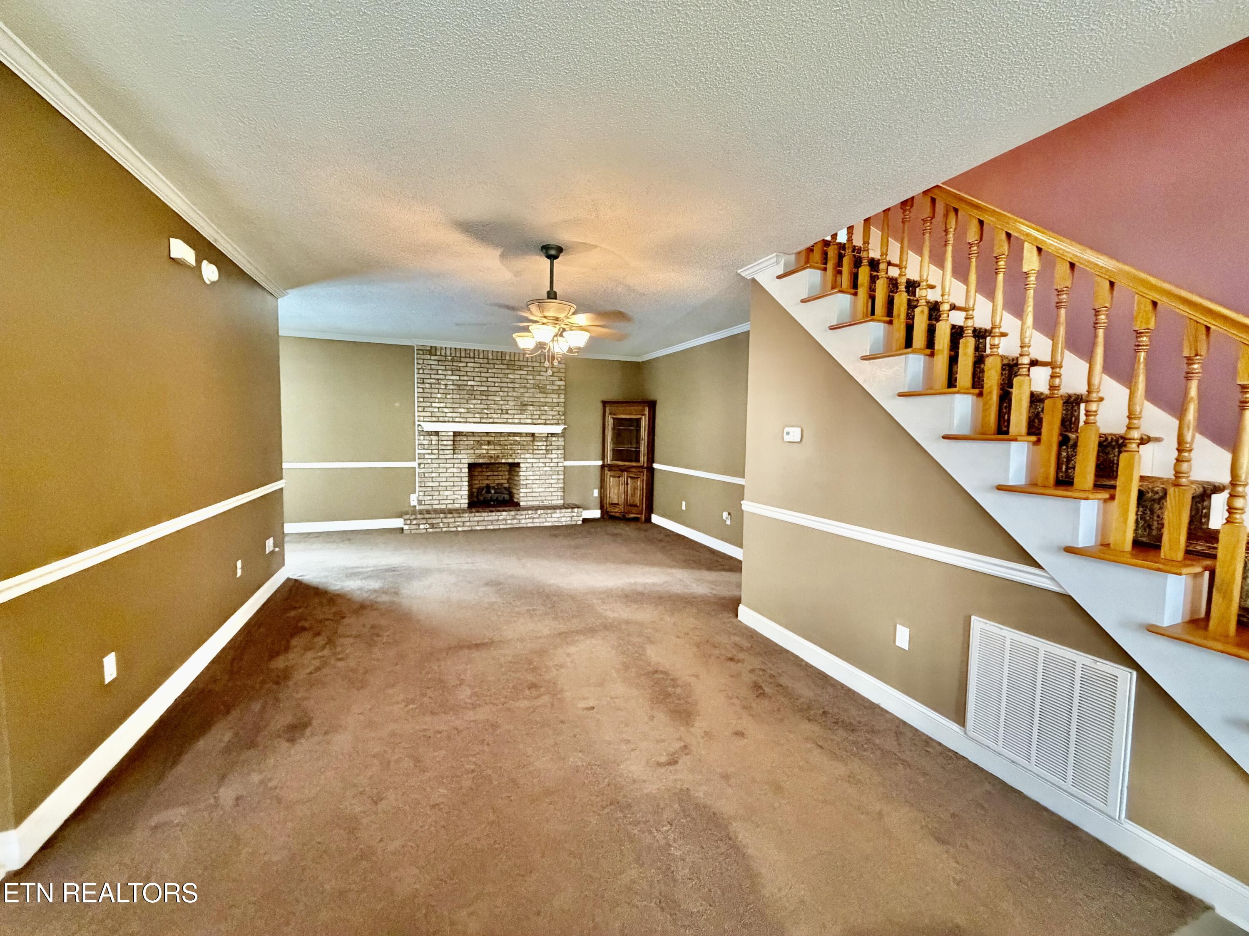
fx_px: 505
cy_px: 468
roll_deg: -0.8
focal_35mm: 14
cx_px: 624
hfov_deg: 102.1
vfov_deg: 85.7
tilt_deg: -4.3
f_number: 2.2
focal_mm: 2.22
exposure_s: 1/60
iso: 1000
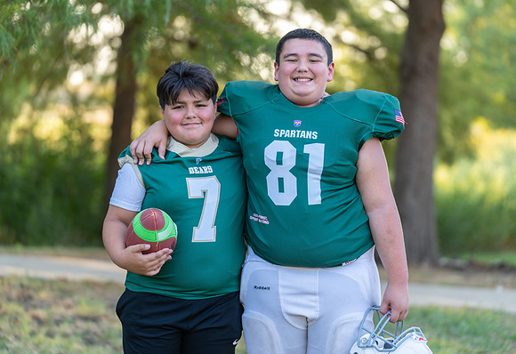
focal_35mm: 126
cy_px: 169
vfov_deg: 11.1
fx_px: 1820
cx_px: 278
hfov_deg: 16.1
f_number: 2.8
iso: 250
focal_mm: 118
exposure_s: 1/320
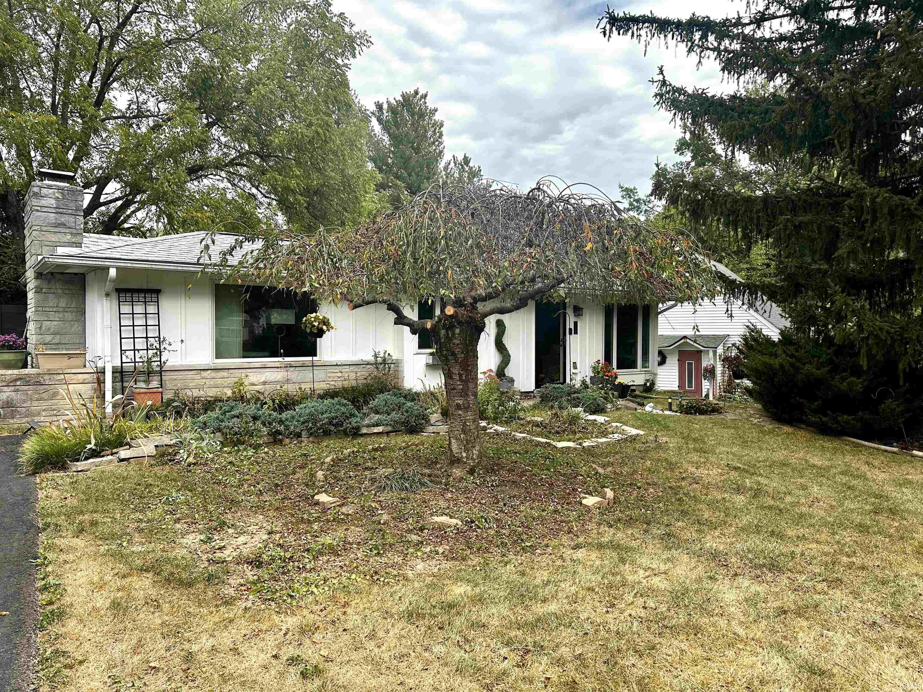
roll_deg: -0.2
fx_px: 640
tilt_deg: -1.0
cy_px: 346
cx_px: 462
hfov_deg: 71.6
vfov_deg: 56.8
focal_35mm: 24
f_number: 1.78
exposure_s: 1/1374
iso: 80
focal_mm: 6.86
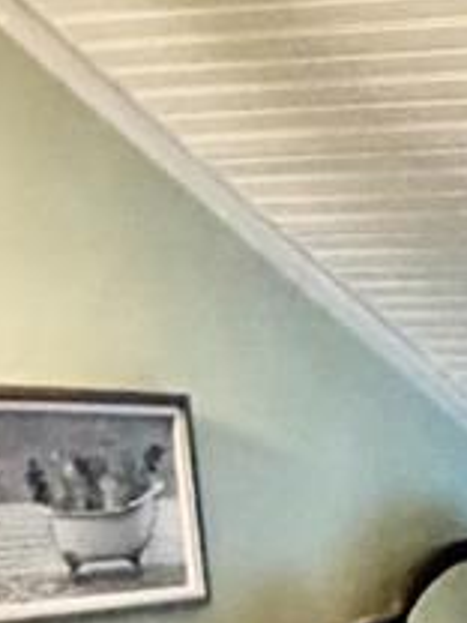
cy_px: 1134
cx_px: 702
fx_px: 1817
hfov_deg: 13.8
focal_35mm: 101
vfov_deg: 16.3
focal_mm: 2.22
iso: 800
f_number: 2.2
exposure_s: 1/60
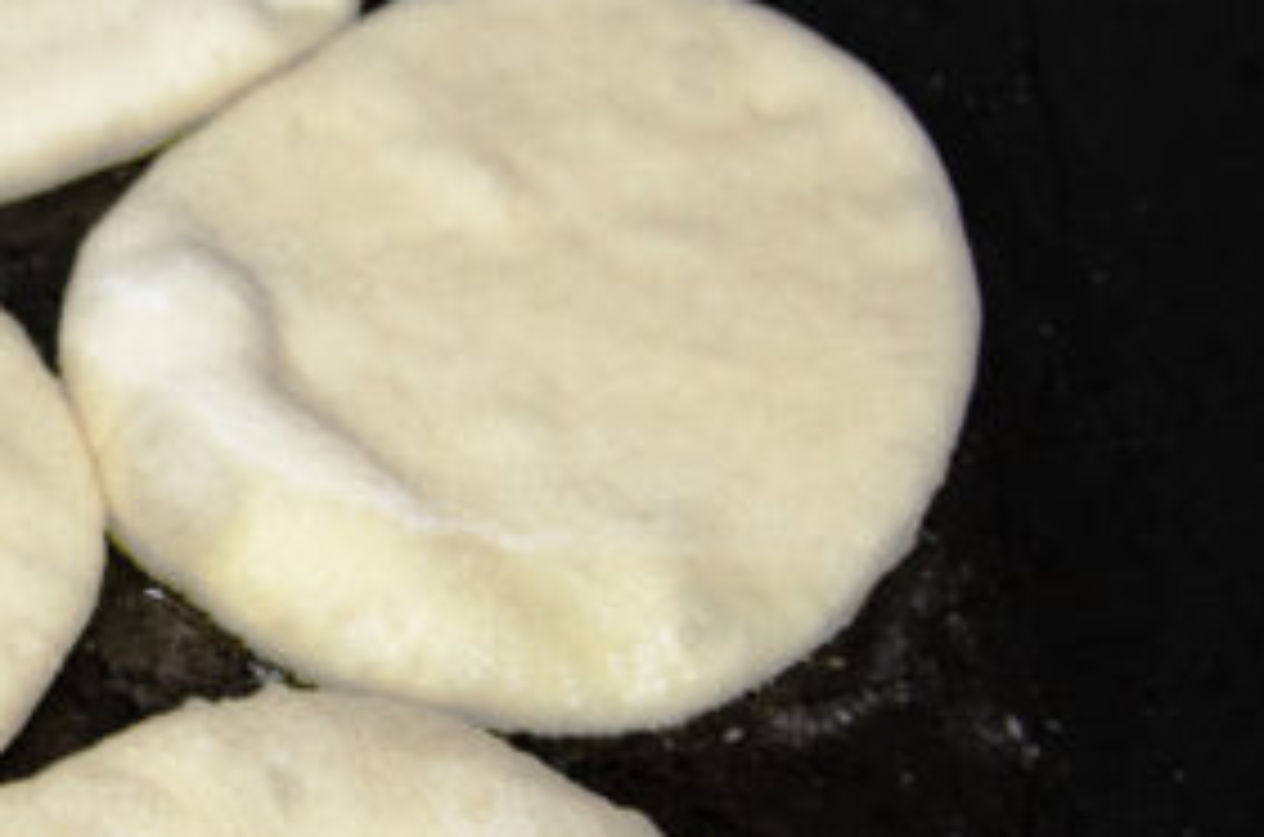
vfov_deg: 10.4
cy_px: 441
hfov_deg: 15.1
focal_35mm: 131
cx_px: -256
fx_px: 4589
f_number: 5
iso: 800
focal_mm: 24
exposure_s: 1/60
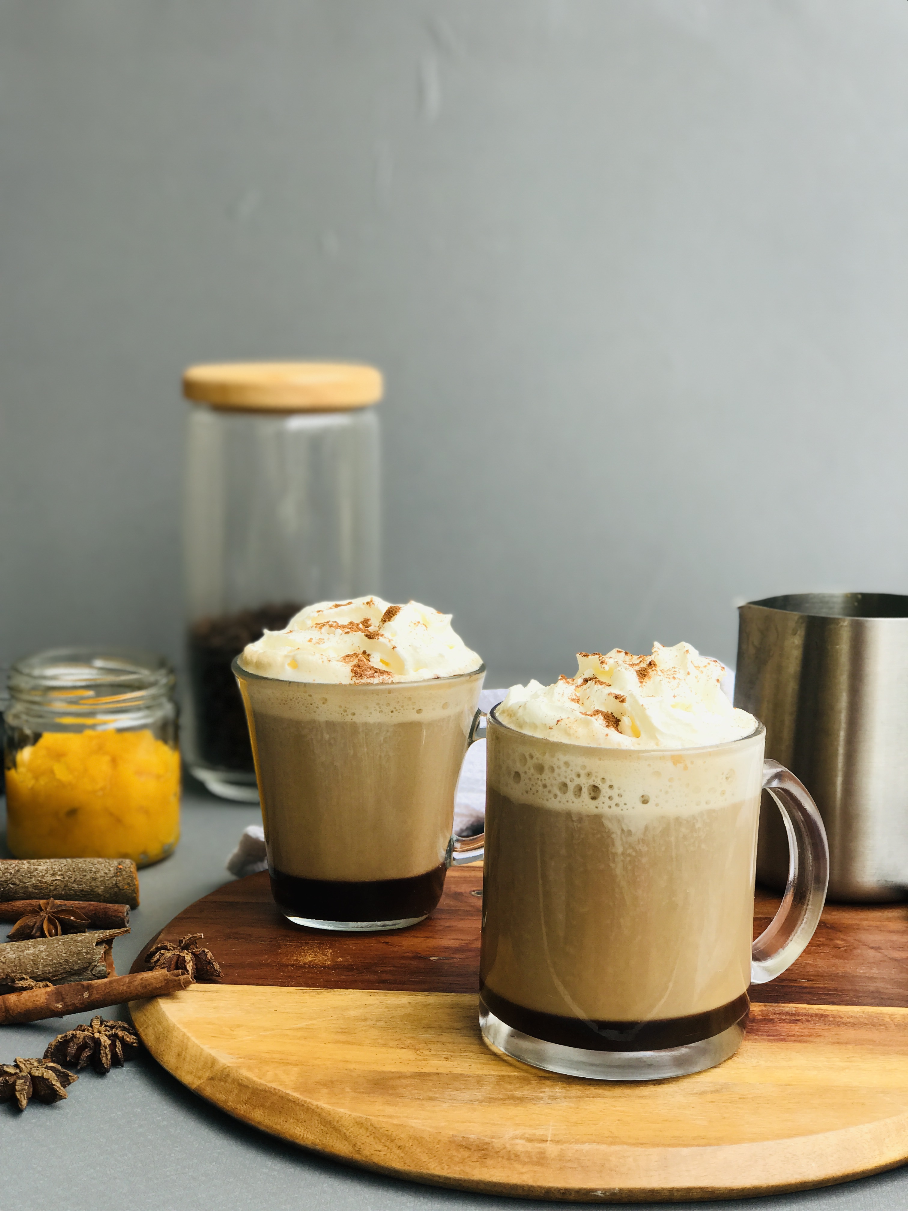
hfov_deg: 25.7
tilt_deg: -9.1
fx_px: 1994
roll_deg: +0.5
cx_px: 454
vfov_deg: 33.8
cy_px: 606
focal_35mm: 57
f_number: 2.8
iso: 20
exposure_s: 1/179
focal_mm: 6.6
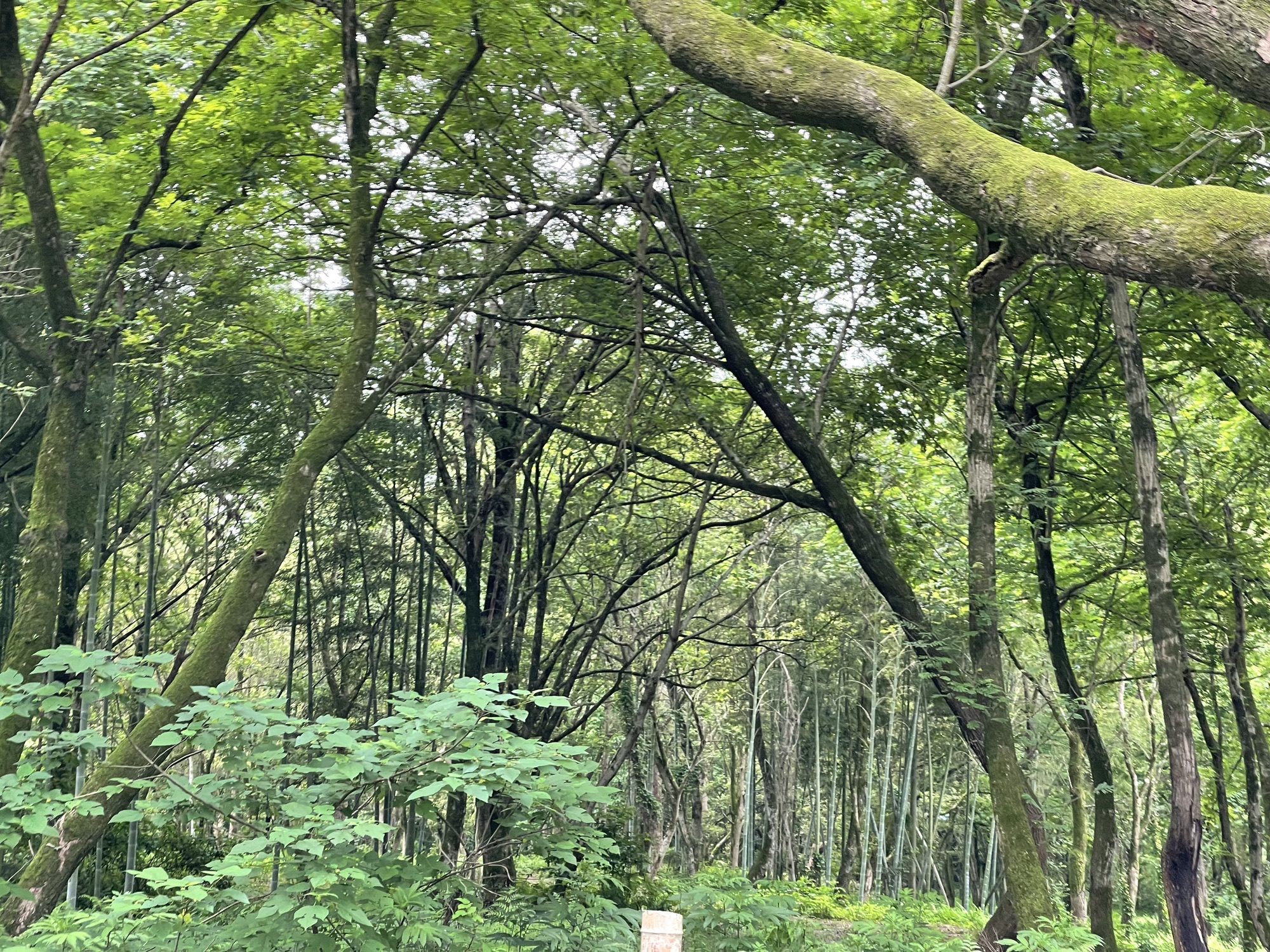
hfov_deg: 30.3
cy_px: 476
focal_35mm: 64
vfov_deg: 22.9
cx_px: 635
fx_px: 2348
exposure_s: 1/99
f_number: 2.2
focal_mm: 7.5
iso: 80
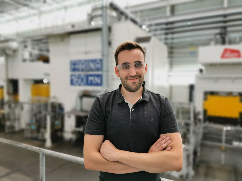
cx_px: 121
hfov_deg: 65.3
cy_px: 90
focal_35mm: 27
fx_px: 189
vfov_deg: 51.4
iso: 125
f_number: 1.6
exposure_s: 1/100
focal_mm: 5.56
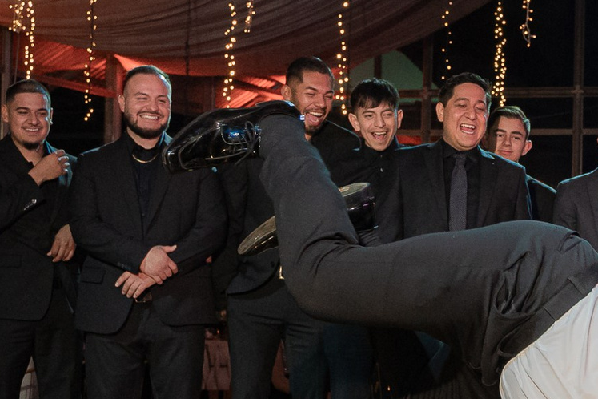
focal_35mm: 96
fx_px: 1595
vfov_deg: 14.2
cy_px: 274
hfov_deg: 20.0
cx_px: 703
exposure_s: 1/200
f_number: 4.5
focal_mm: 28
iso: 2500
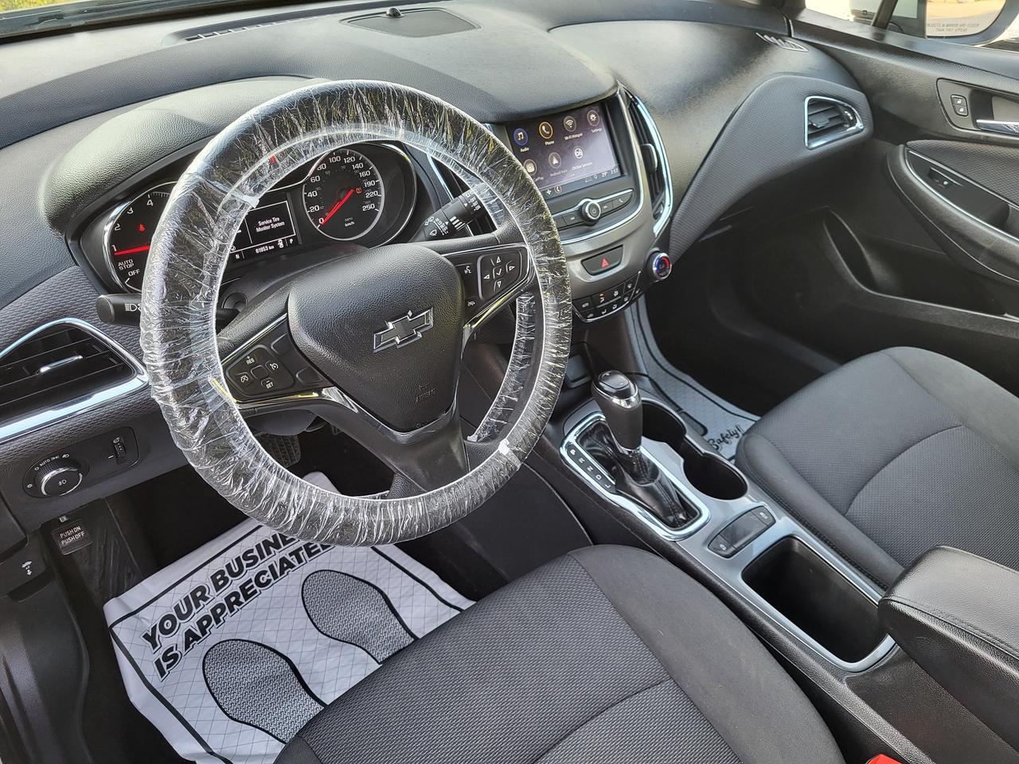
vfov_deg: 53.1
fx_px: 765
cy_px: 382
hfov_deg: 67.3
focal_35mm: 26
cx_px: 510
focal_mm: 5.4
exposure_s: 1/120
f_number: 1.8
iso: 125
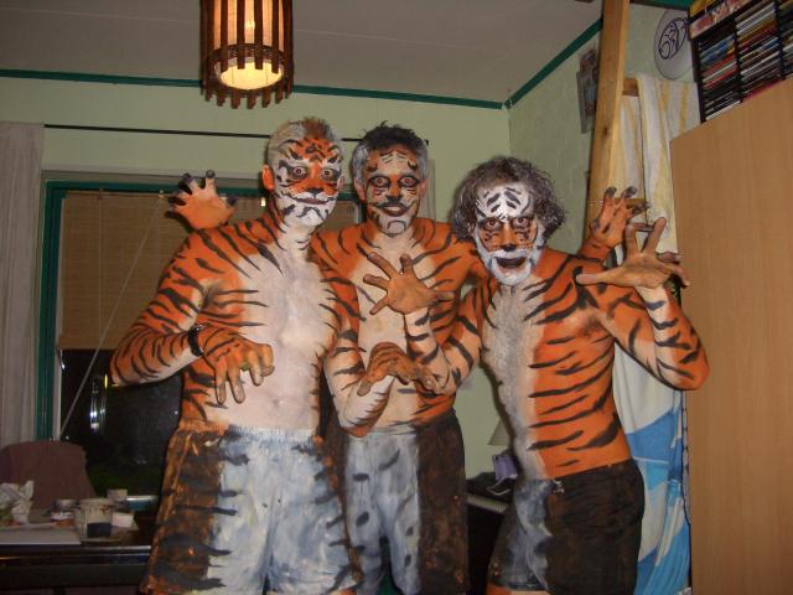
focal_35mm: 35
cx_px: 396
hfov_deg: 52.6
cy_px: 298
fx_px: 802
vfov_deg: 40.7
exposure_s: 1/60
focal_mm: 5.8
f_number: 2.6
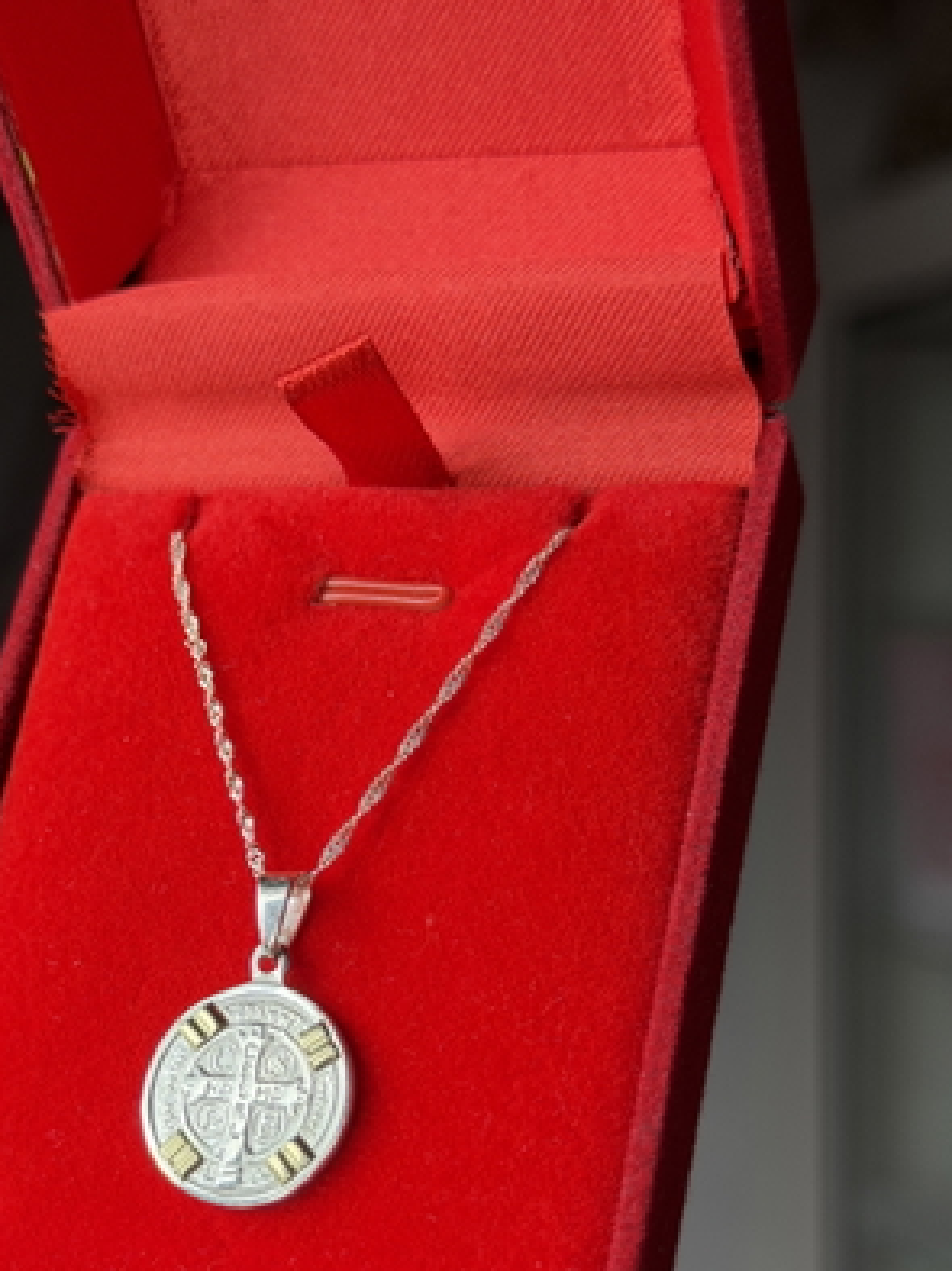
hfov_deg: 22.5
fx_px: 2386
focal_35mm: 65
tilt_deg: -3.9
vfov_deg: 29.7
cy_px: 818
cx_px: 329
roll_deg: -0.1
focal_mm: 6.76
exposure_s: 1/310
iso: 64
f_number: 1.78
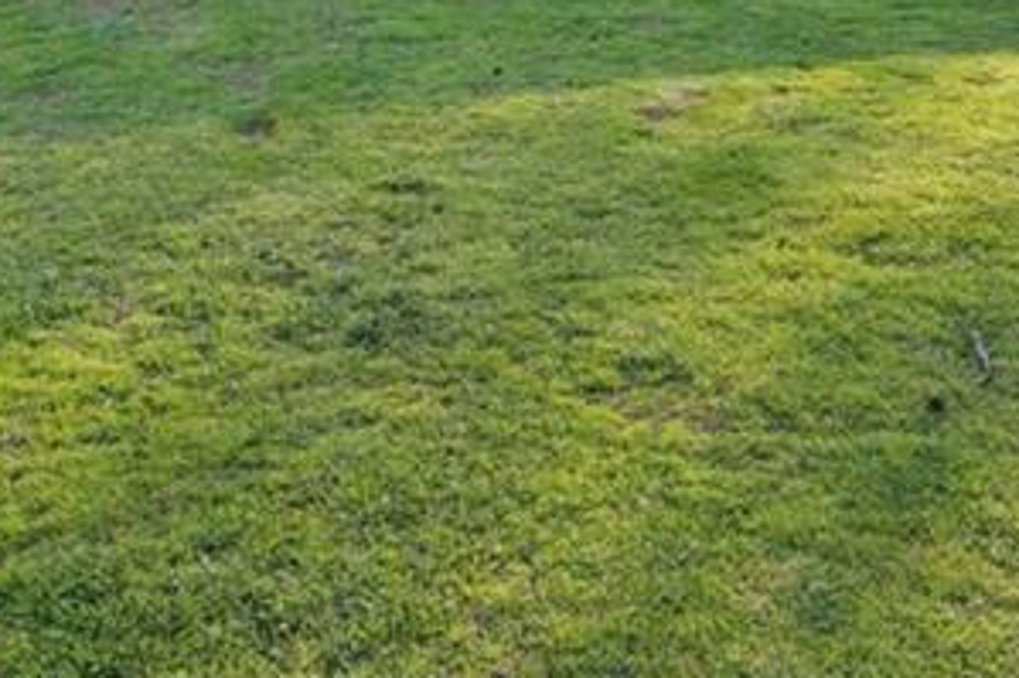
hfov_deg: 41.1
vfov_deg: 23.8
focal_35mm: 48
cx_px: 498
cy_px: -261
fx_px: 1358
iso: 100
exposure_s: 1/100
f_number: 8
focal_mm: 14
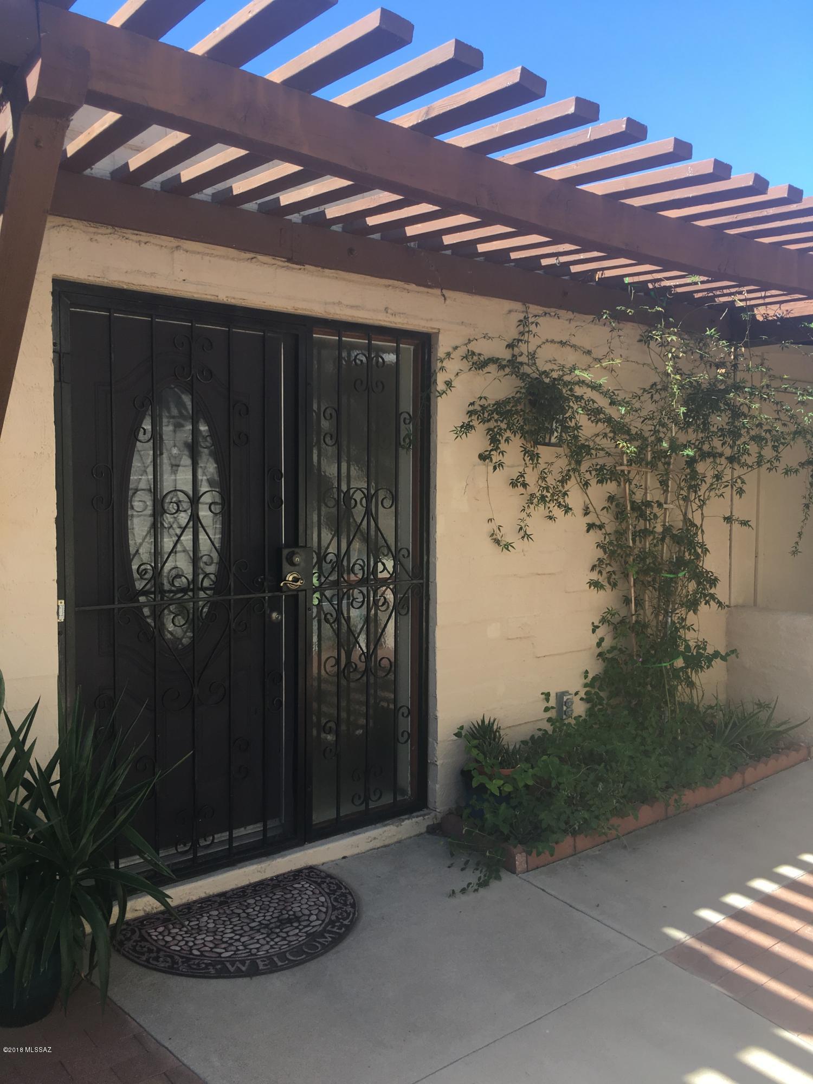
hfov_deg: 48.2
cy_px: 542
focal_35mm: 29
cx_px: 406
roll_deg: +0.1
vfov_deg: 61.7
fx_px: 908
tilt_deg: -3.9
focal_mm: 4.15
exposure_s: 1/359
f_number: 2.2
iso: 25
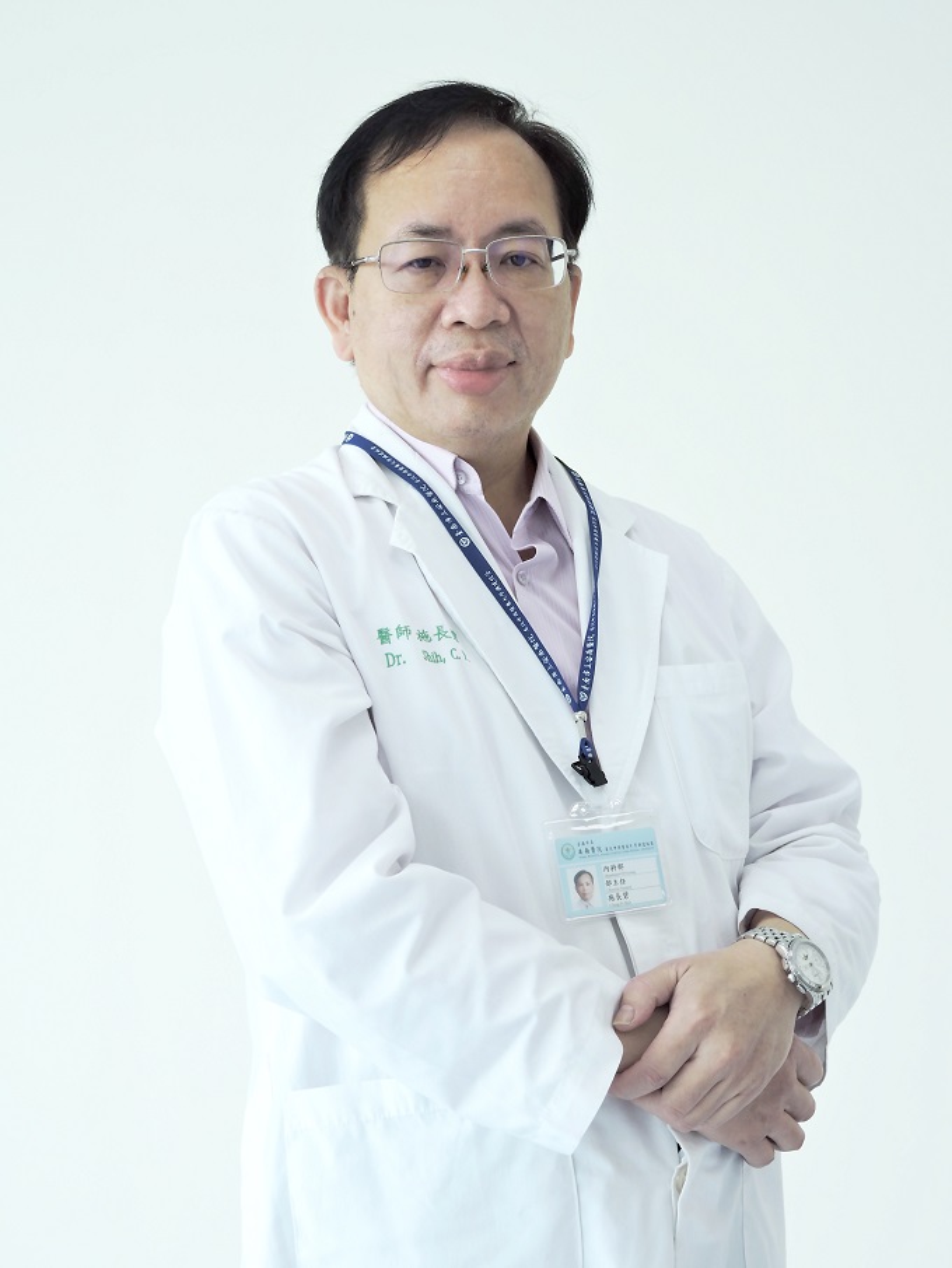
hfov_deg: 22.6
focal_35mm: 65
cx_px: 476
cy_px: 634
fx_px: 2382
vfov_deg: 29.8
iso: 100
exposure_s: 1/80
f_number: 4.2
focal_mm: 11.6
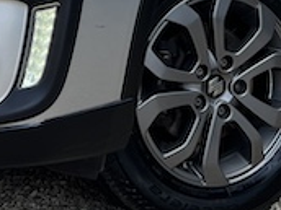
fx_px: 1226
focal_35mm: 151
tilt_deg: +0.1
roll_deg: +1.1
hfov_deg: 13.1
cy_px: -147
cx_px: 88
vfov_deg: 9.4
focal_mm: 5.7
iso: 50
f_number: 1.5
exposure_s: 1/3077
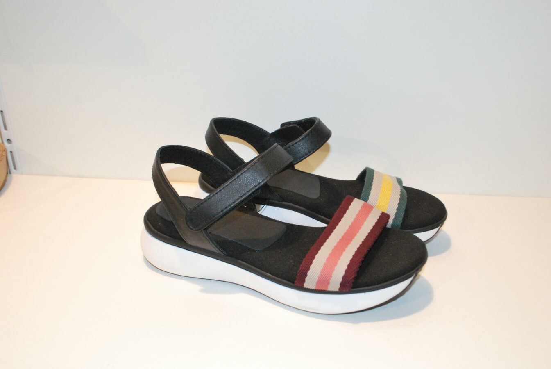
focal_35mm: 36
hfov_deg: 53.1
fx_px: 552
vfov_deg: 37.0
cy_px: 184
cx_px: 276
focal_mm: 24
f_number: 8
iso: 1600
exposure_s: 1/200
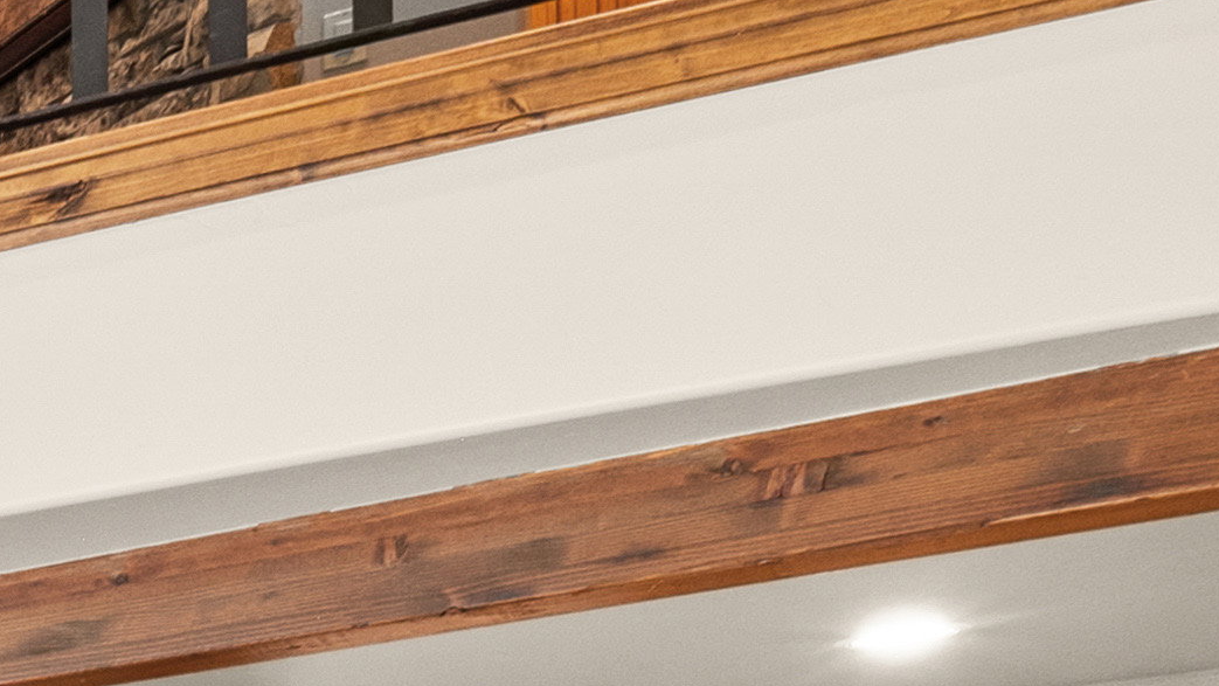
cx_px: -2104
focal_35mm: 85
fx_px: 2748
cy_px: 1273
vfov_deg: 12.8
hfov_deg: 13.0
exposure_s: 1/2
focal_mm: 14
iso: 400
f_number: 7.1
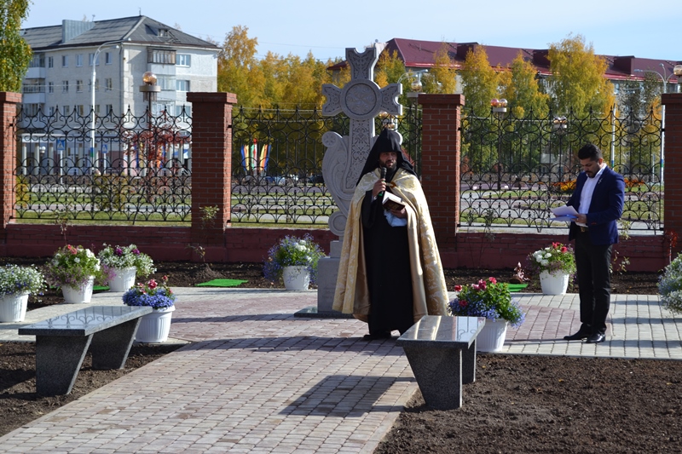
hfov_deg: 24.6
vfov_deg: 16.5
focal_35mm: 82
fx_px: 1562
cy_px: 227
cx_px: 341
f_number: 7.1
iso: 100
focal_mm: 55
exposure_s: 1/200
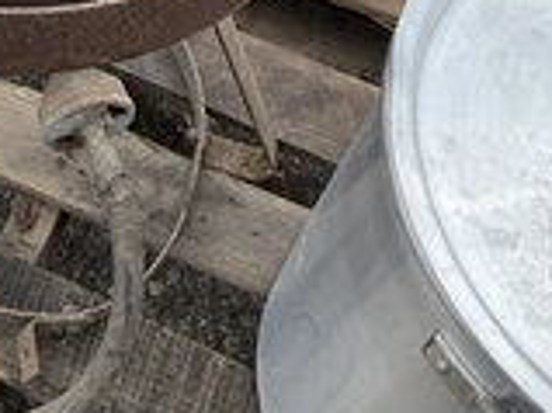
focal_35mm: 73
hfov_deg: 25.2
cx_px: -24
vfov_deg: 19.0
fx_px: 1163
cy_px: -80
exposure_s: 1/739
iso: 25
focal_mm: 3
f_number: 1.8
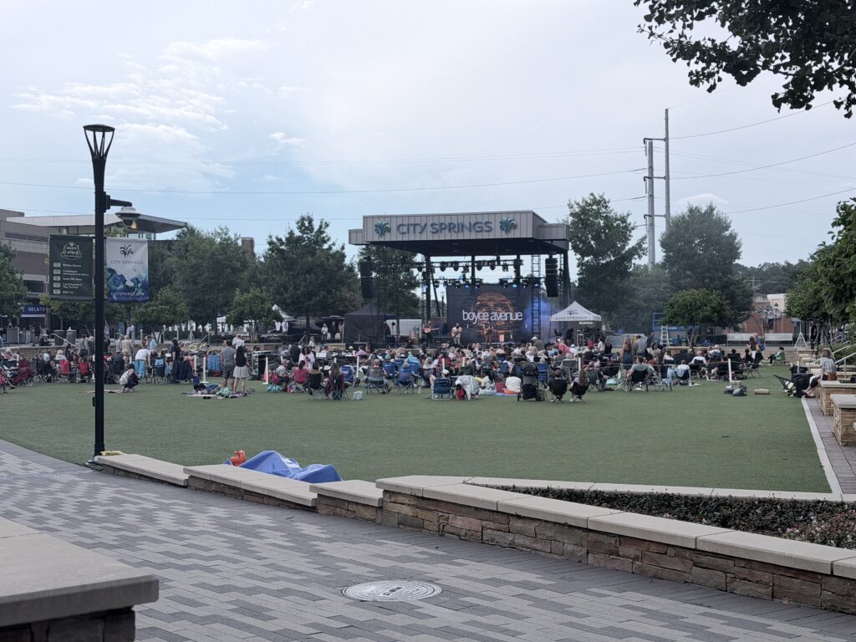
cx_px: 428
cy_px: 321
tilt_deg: +0.2
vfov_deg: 30.3
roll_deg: +0.6
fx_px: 1187
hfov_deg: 39.7
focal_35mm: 48
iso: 64
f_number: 1.78
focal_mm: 6.76
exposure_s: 1/1264
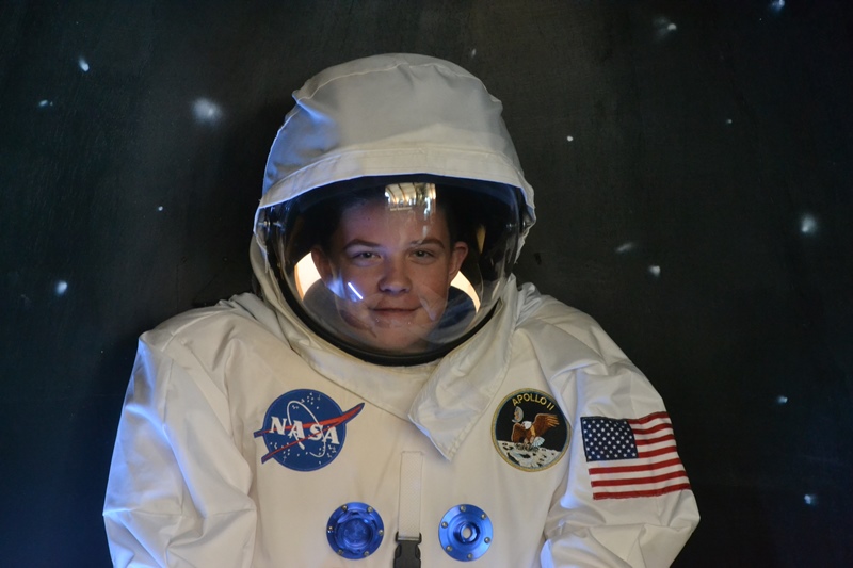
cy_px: 284
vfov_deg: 18.9
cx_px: 426
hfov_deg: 28.1
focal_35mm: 72
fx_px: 1706
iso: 2800
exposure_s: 1/15
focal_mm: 48
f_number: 5.3
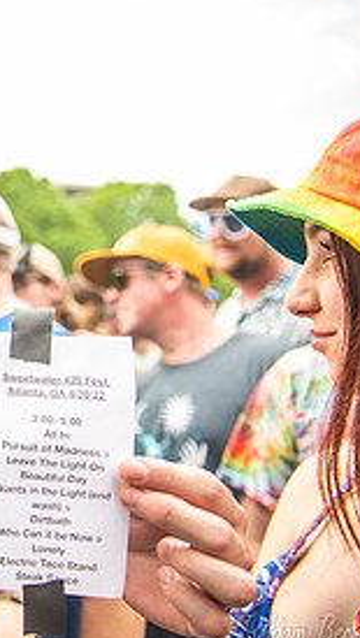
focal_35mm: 53
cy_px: 229
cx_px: -276
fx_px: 898
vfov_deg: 38.8
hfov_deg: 18.2
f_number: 2.8
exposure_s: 1/320
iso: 640
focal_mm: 24
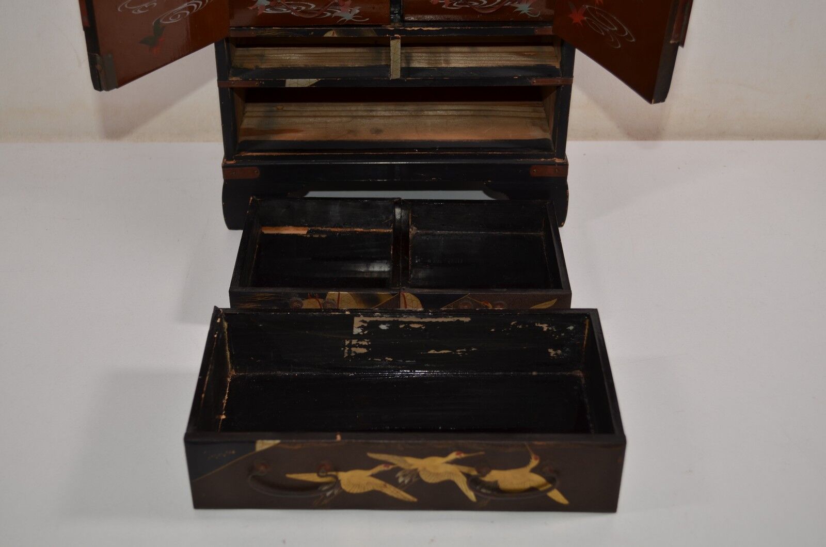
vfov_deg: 26.4
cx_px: 413
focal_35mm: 51
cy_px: 274
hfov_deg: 39.0
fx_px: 1168
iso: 100
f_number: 5
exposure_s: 1/125
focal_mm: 34
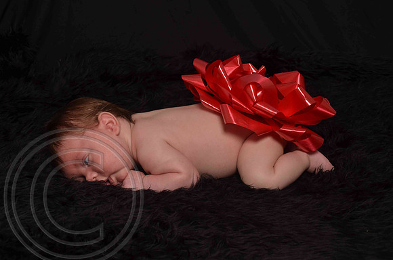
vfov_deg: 15.6
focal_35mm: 87
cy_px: 130
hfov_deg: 23.4
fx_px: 948
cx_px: 196
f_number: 9
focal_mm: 58
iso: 200
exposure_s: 1/60
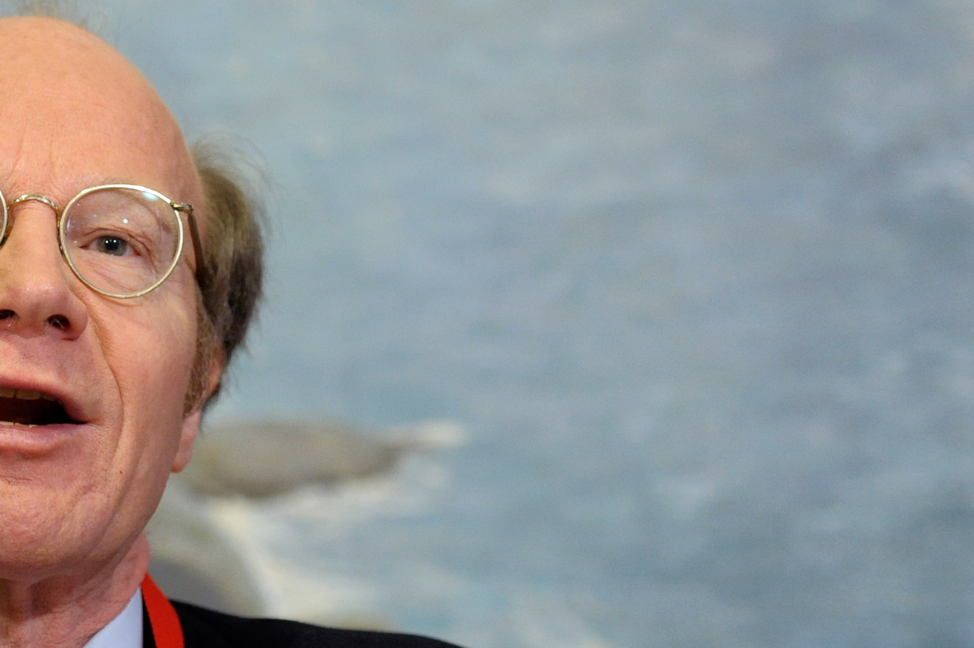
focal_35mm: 231
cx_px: 128
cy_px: 403
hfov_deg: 8.9
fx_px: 6246
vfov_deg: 5.9
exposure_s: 1/200
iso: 2000
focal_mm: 92
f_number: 2.8
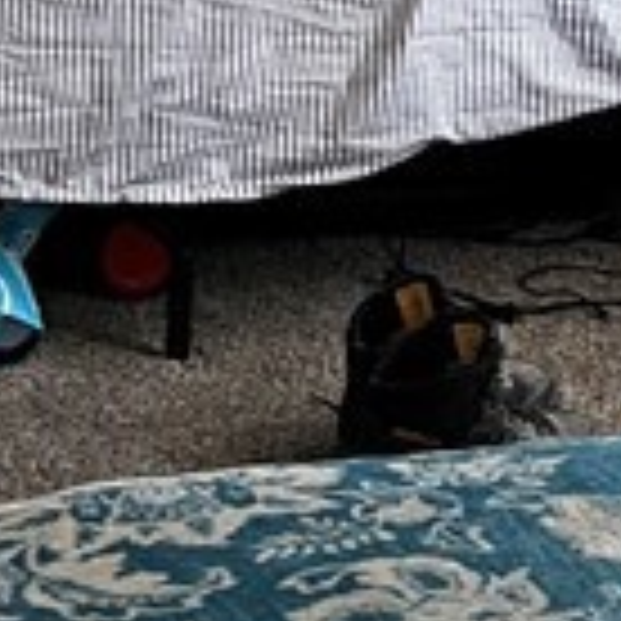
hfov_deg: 9.8
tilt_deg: -6.8
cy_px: -472
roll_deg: +1.0
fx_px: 3450
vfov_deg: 9.8
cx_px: -464
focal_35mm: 170
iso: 500
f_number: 1.6
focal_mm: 5.1
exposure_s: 1/54
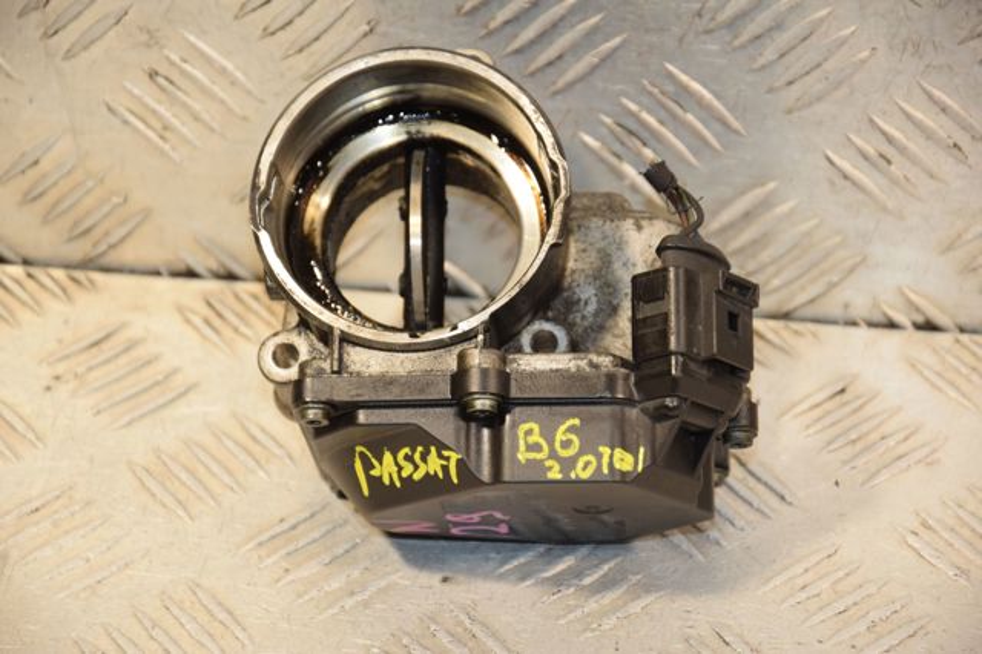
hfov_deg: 13.0
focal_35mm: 158
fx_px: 4294
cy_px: 327
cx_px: 491
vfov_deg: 8.7
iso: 800
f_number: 5.6
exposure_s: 1/200
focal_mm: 105
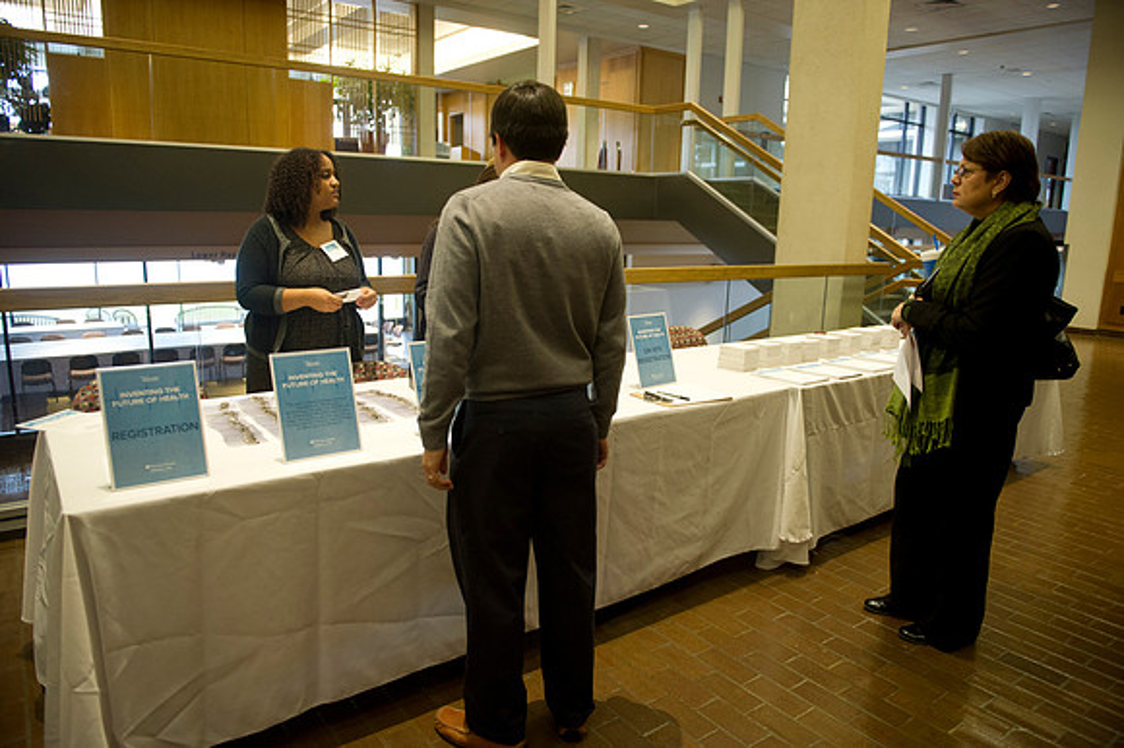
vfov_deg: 53.1
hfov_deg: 73.8
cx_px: 562
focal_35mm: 24
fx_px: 749
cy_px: 374
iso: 2500
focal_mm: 24
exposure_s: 1/80
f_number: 2.8
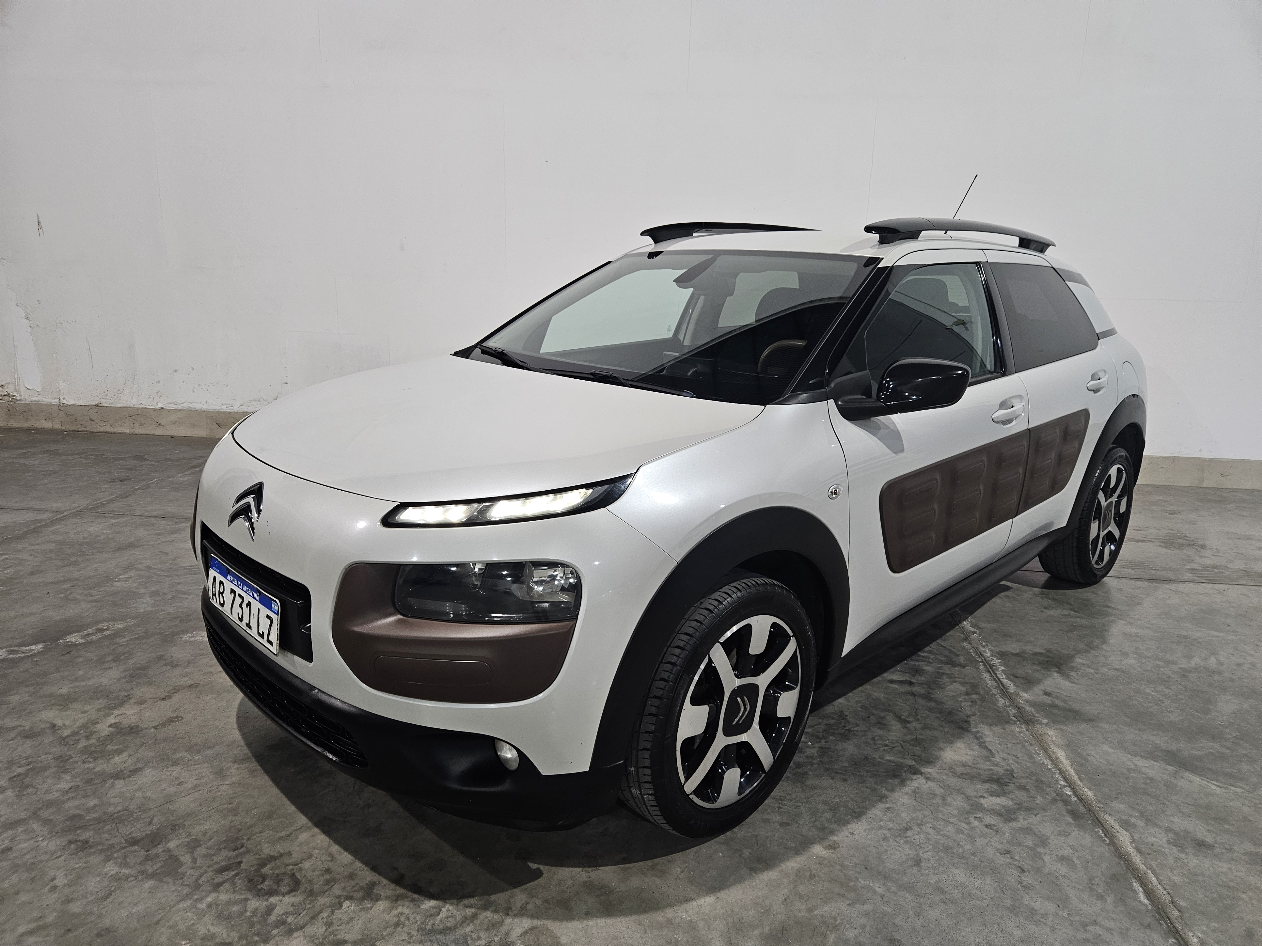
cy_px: 473
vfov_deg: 58.9
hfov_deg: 73.9
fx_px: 839
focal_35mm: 23
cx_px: 631
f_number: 1.8
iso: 320
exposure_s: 1/37.6
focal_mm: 5.4
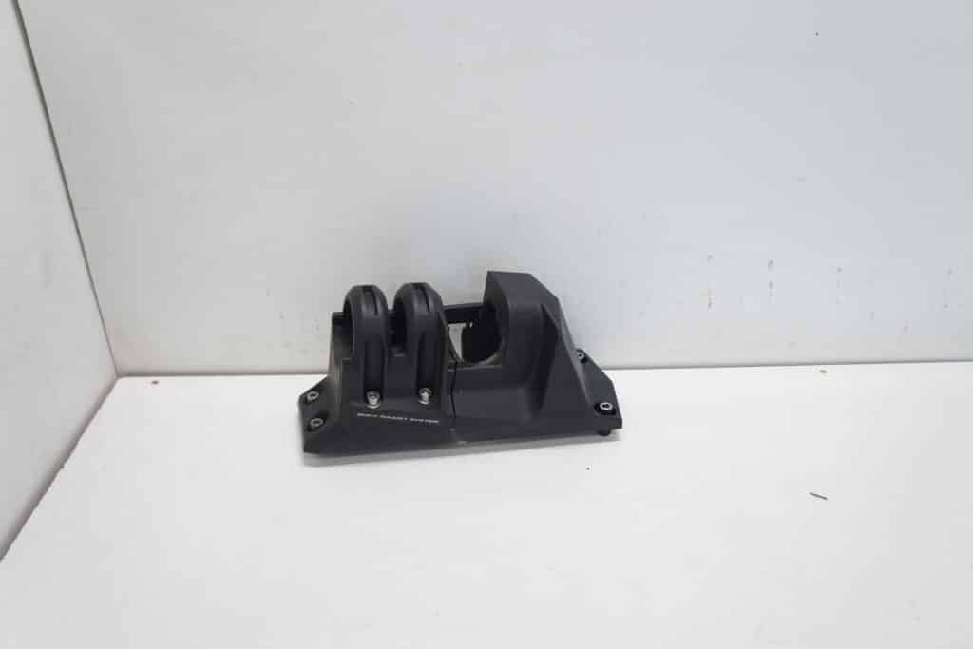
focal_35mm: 30
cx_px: 486
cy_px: 324
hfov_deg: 61.9
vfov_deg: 43.6
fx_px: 811
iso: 200
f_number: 4.5
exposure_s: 1/60
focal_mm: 20
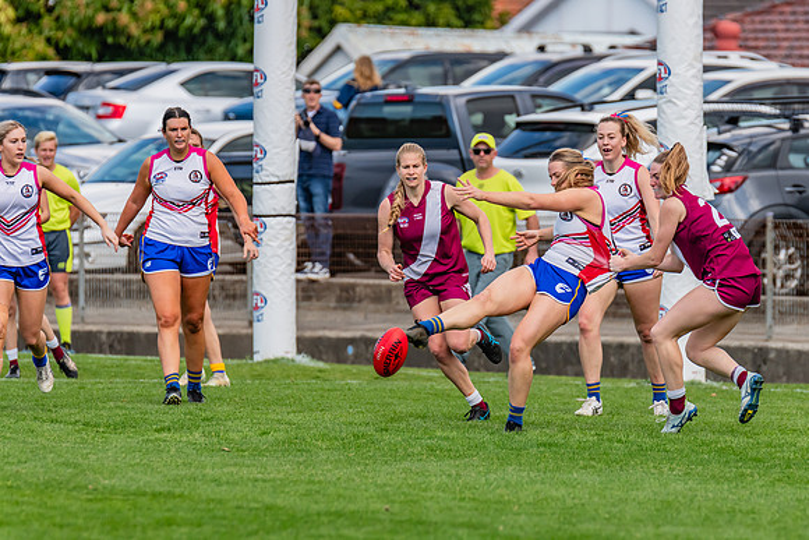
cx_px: 456
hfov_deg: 5.0
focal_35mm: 410
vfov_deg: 3.4
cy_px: 284
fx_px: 9211
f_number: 5.6
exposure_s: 1/1600
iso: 800
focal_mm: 360
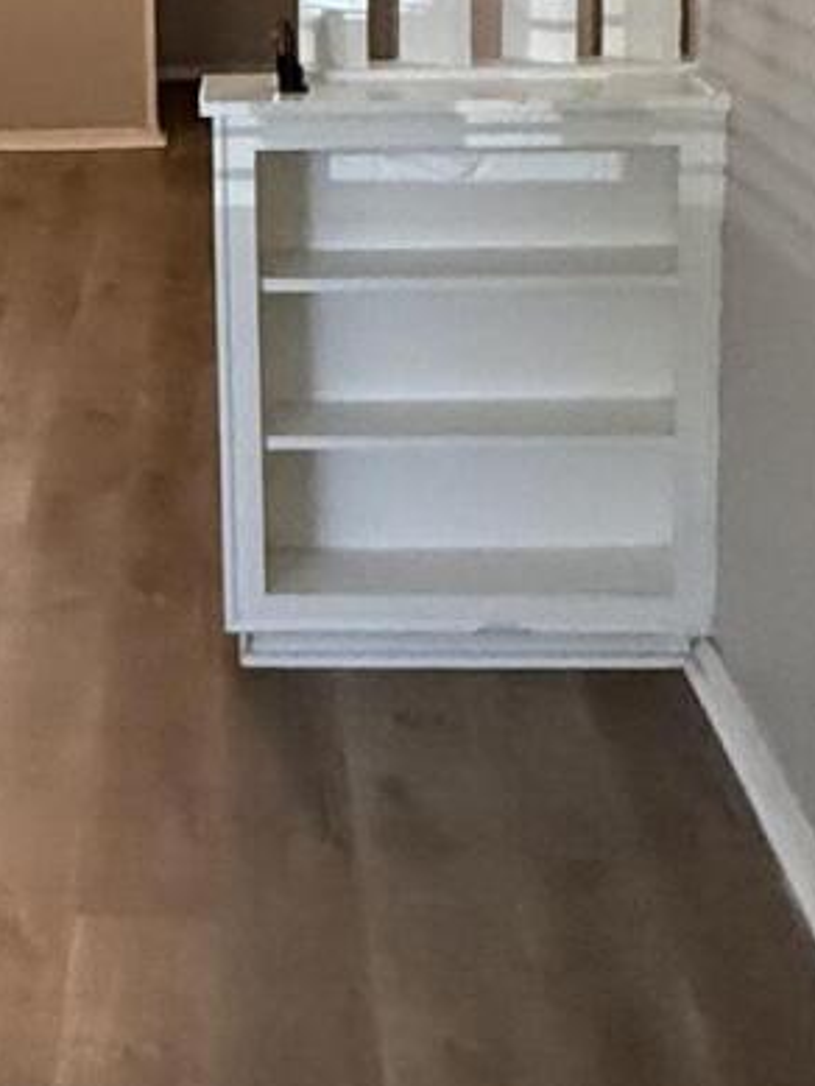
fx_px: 2259
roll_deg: +0.2
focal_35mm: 72
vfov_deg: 26.2
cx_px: 25
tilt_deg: -13.1
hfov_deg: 19.9
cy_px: 123
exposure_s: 1/120
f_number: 2.2
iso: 500
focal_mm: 2.22
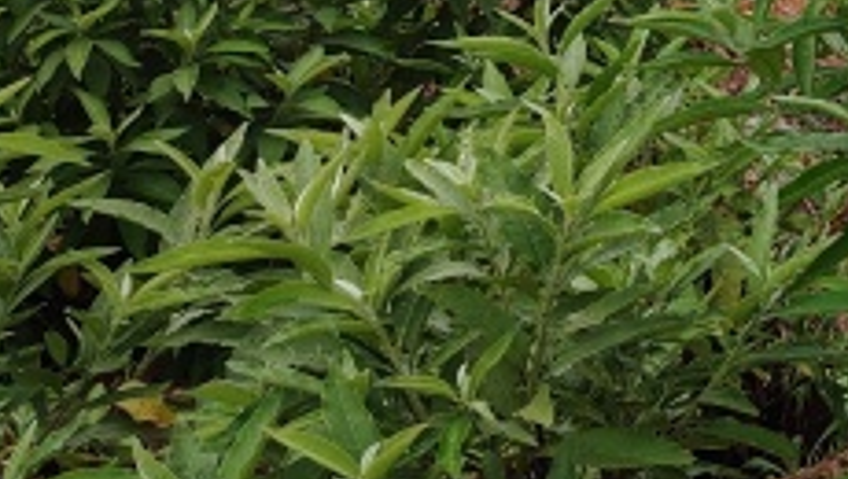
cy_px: -177
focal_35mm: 87
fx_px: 1959
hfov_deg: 21.6
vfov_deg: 13.4
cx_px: 1154
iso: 50
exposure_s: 1/140
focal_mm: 5.25
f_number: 1.8
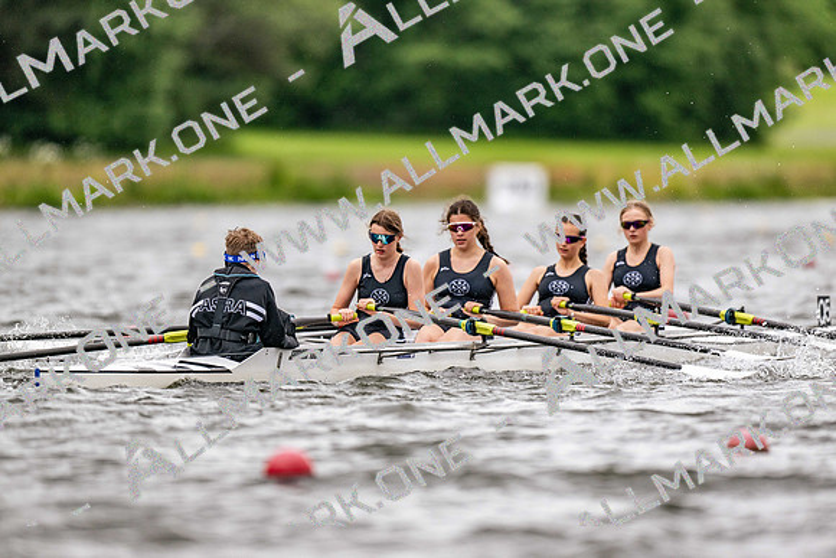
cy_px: 279
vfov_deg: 2.3
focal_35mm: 600
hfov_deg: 3.4
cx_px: 418
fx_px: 13936
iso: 500
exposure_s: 1/2500
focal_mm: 600
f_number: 4
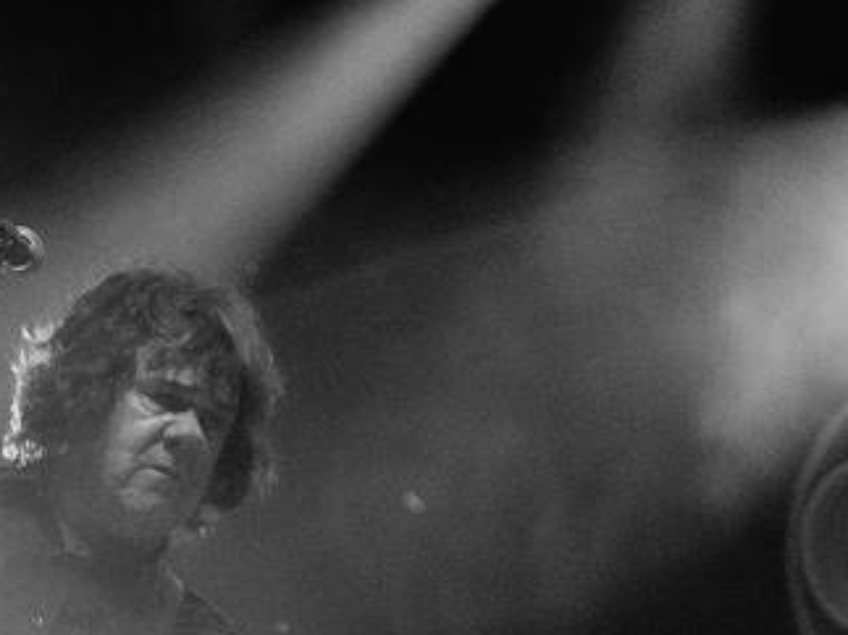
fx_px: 6759
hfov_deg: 7.2
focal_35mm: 276
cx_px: 197
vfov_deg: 5.4
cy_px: 619
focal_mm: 86
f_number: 2.8
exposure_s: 1/250
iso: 2000
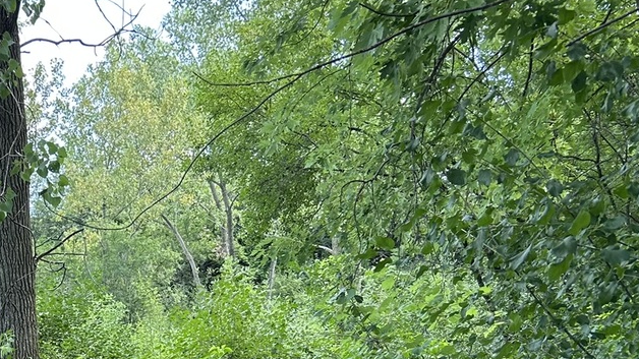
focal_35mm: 65
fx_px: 1101
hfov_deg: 30.0
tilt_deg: +2.0
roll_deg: -0.6
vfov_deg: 17.9
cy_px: 394
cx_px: -9
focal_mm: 5.7
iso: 40
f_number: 1.5
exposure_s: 1/161
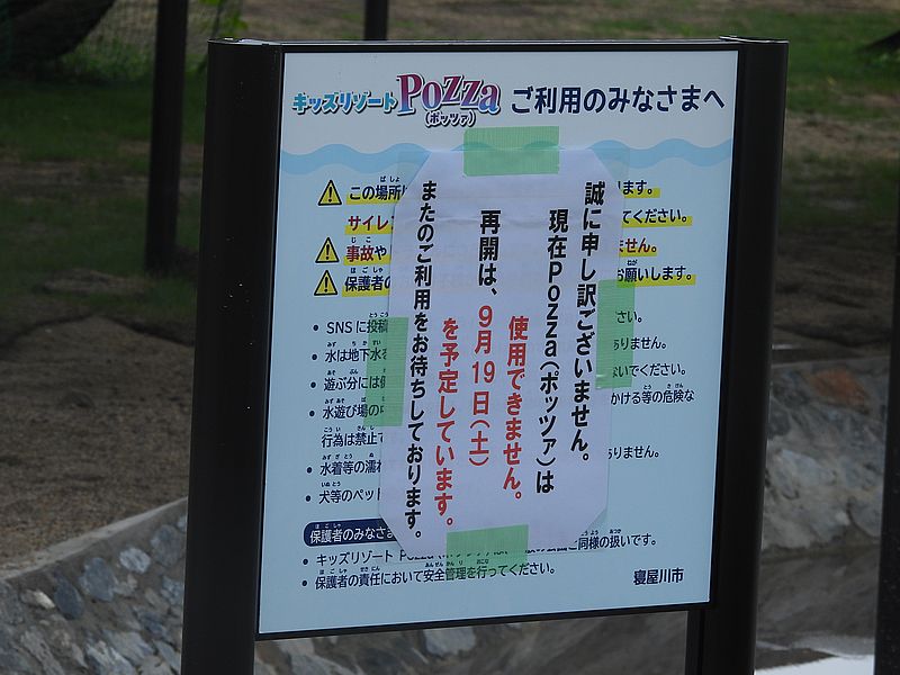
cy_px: 338
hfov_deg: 8.2
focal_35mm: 240
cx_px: 450
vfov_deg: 6.2
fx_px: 6240
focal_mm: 42.8
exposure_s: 1/800
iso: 100
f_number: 4.5
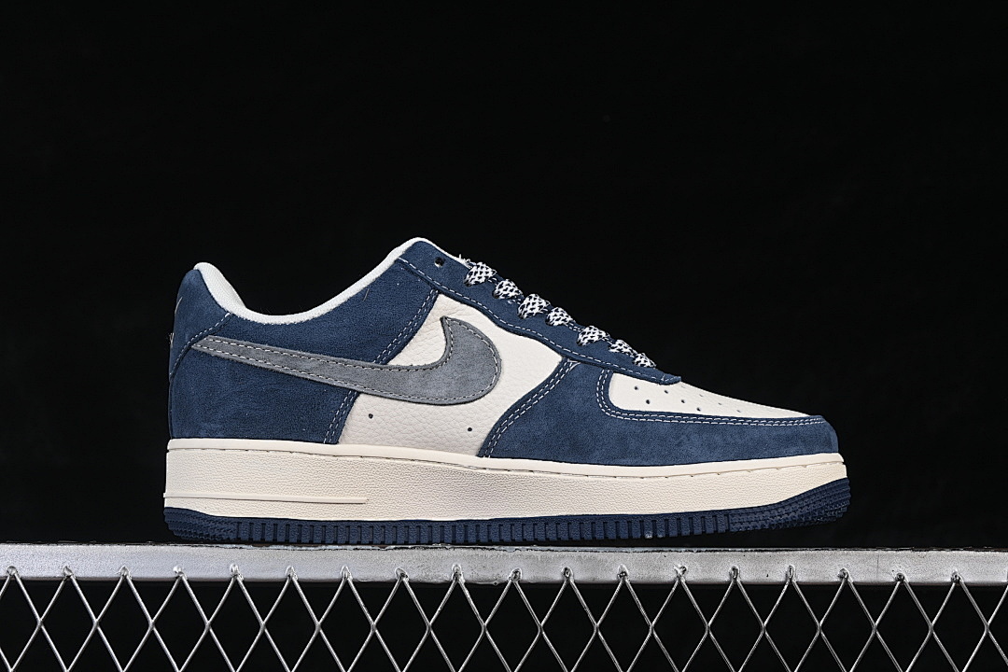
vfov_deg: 18.2
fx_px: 2100
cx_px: 504
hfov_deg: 27.0
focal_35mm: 75
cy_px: 336
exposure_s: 1/80
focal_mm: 50
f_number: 8
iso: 160
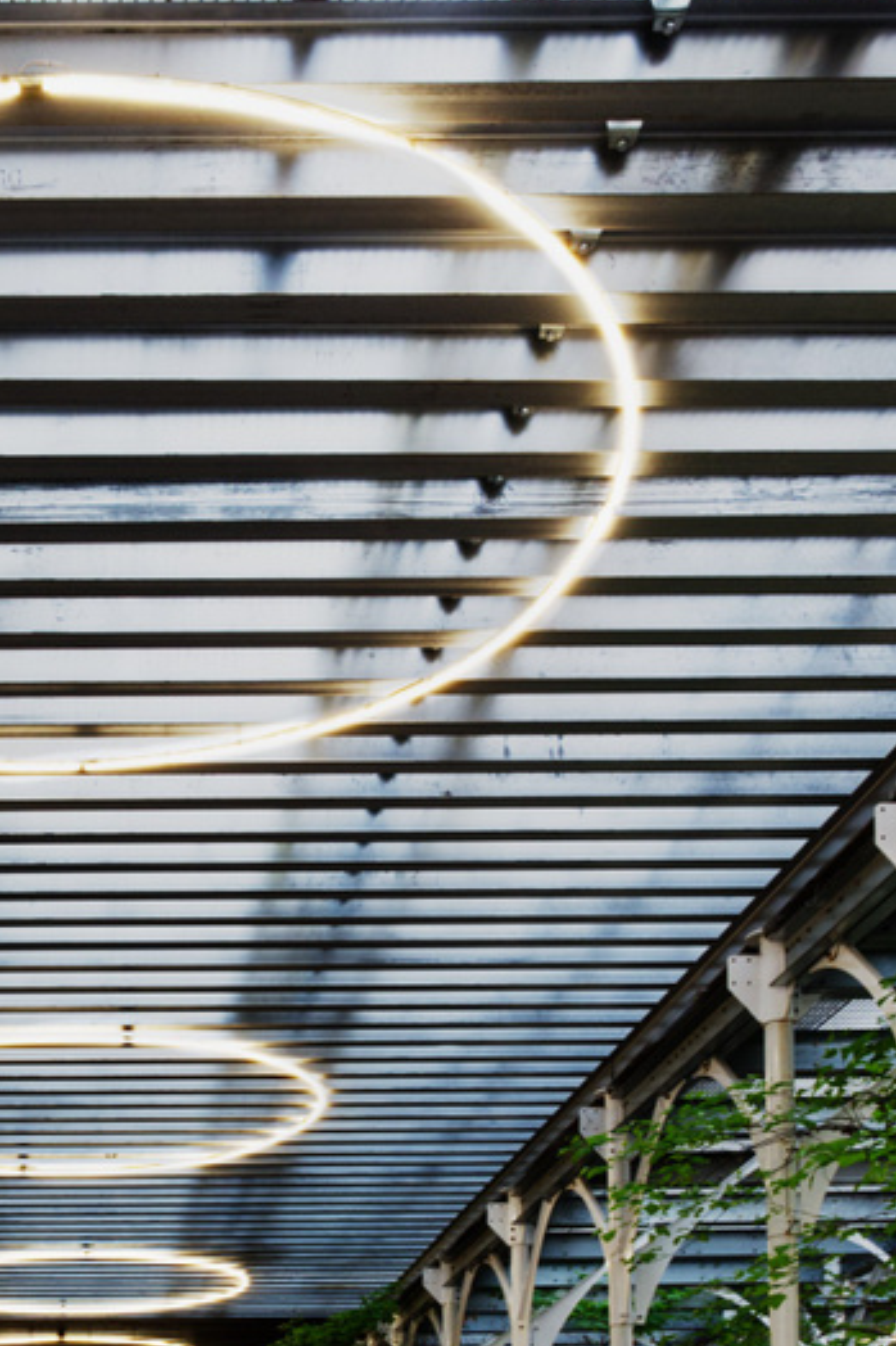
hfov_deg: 29.2
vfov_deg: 44.0
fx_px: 1644
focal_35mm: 44
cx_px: 77
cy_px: 866
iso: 400
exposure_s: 1/15
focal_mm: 24
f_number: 11
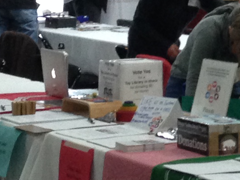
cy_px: -118
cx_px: 376
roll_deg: -1.8
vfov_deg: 7.2
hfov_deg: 9.5
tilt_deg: +1.4
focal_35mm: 202
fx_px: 1401
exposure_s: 1/20
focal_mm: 4.12
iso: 160
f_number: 2.4
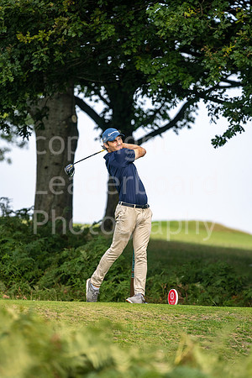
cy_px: 189
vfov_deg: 6.9
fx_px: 3150
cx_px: 126
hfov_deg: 4.6
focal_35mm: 300
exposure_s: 1/640
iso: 160
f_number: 5
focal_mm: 300
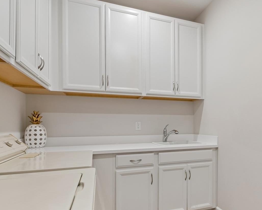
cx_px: 176
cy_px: 131
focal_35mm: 22
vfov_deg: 62.3
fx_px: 171
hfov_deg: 72.7
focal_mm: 10
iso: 100
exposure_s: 1/6
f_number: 7.1
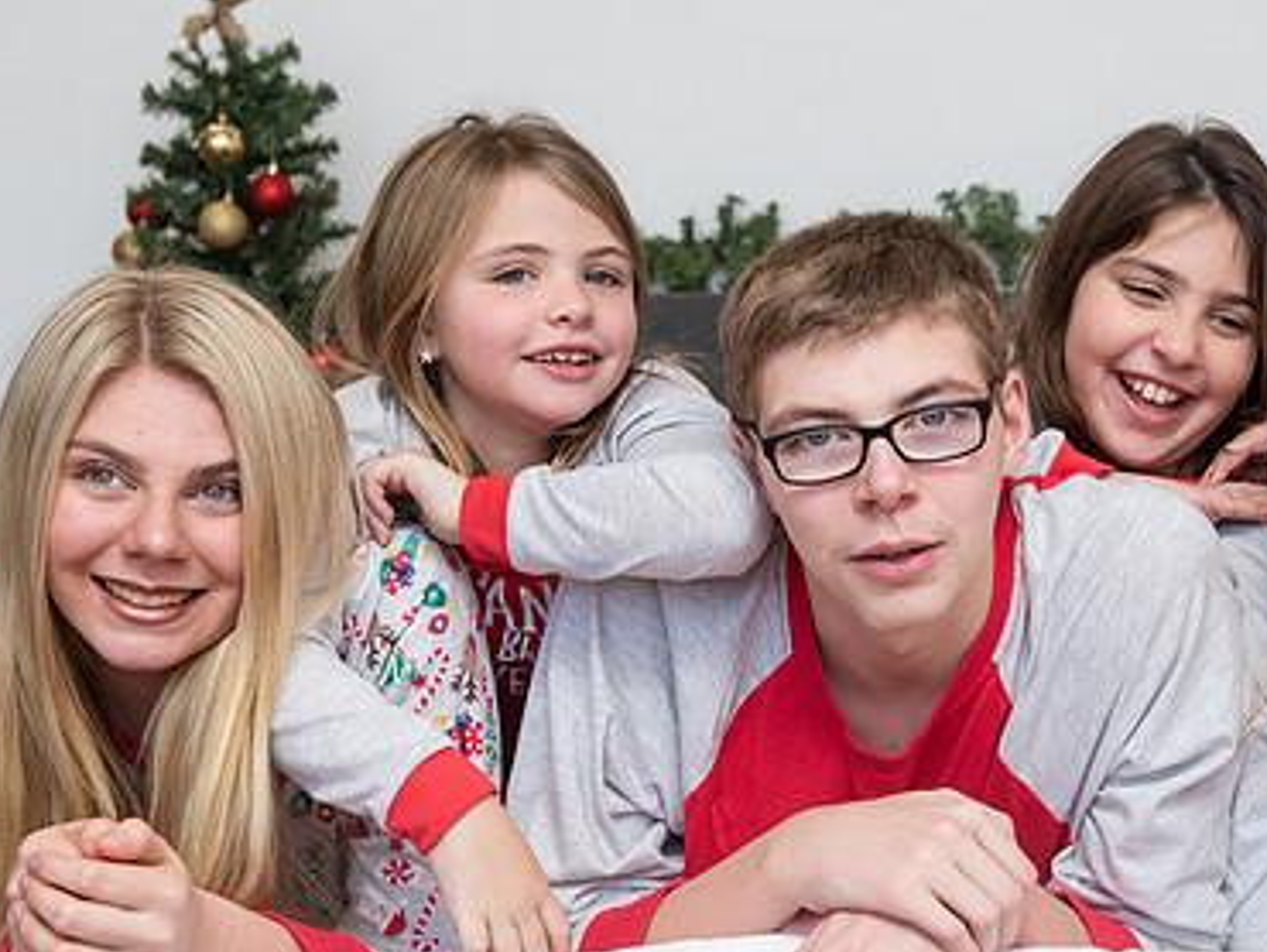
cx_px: 829
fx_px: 2564
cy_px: 550
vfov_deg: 21.0
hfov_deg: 27.6
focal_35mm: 70
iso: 640
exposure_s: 1/200
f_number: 5
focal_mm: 45
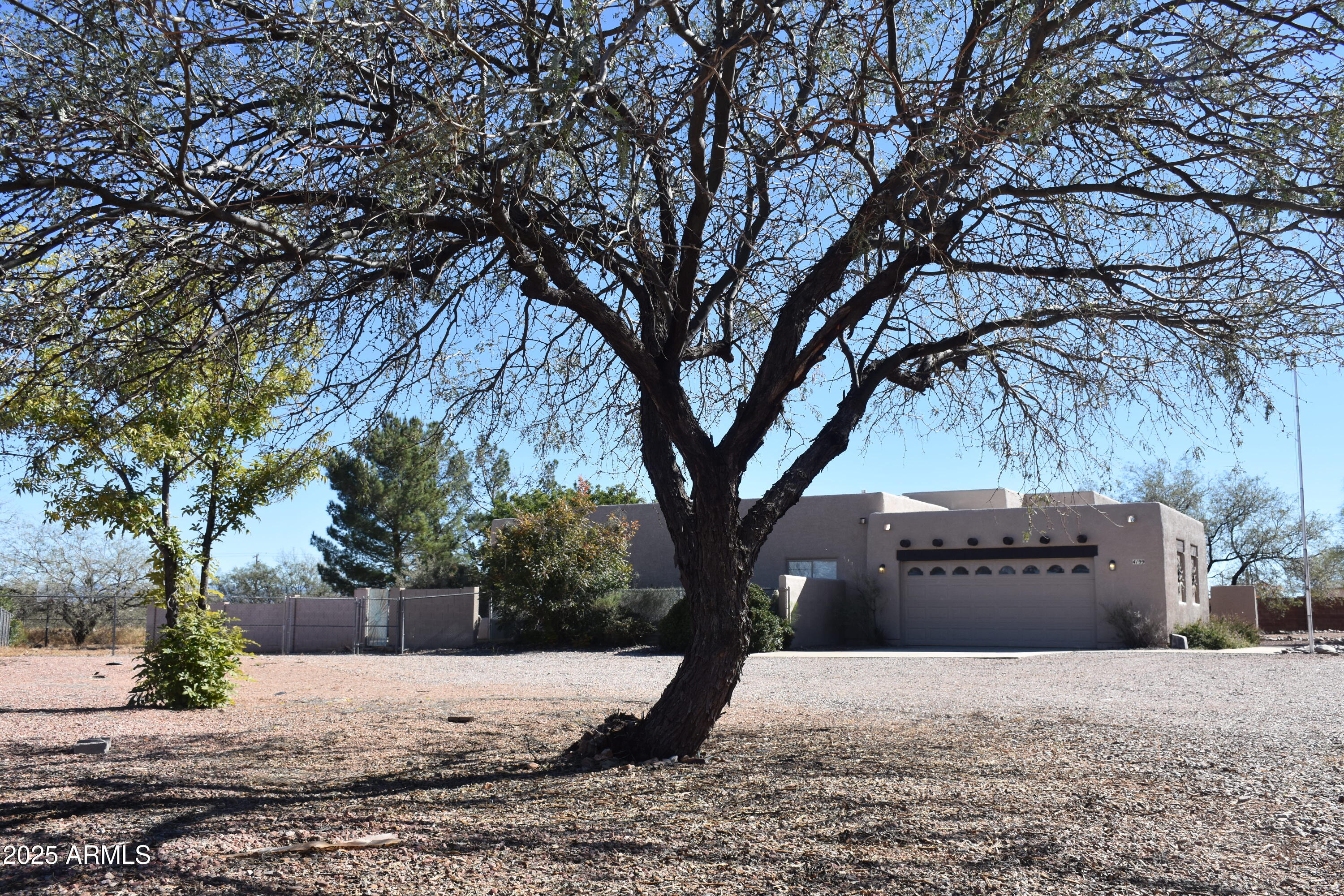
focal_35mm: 33
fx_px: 1232
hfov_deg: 57.2
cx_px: 672
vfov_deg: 40.0
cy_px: 448
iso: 250
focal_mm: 22
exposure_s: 1/500
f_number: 8
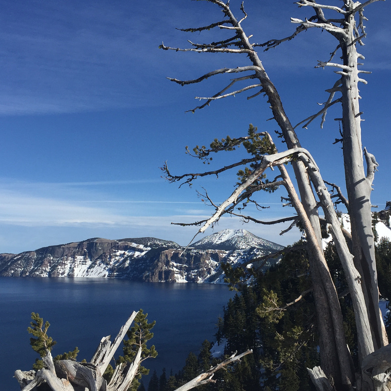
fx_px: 537
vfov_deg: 40.0
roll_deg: -1.1
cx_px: 222
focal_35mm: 42
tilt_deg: +5.4
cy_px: 201
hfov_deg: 40.0
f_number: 2.2
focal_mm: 4.15
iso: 32
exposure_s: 1/2825
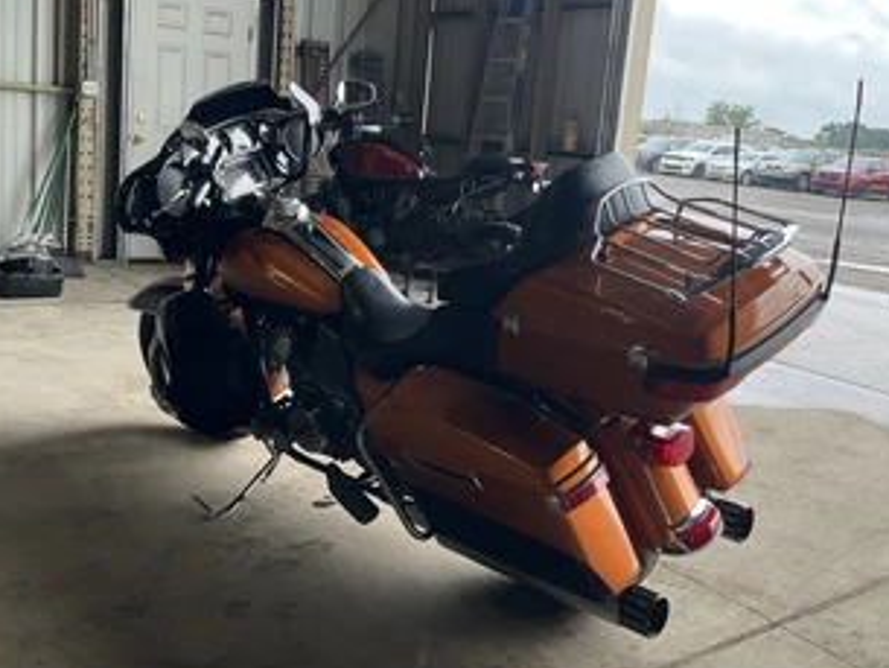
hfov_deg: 48.9
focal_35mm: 38
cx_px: 461
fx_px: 976
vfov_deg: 37.7
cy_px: 309
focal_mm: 3
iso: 25
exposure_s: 1/172
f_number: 1.8
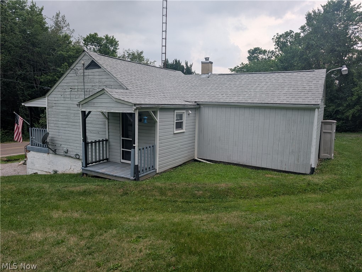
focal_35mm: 24
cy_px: 136
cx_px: 181
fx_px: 251
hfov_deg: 71.5
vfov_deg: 56.9
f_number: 1.68
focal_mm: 6.9
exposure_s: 1/266
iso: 21
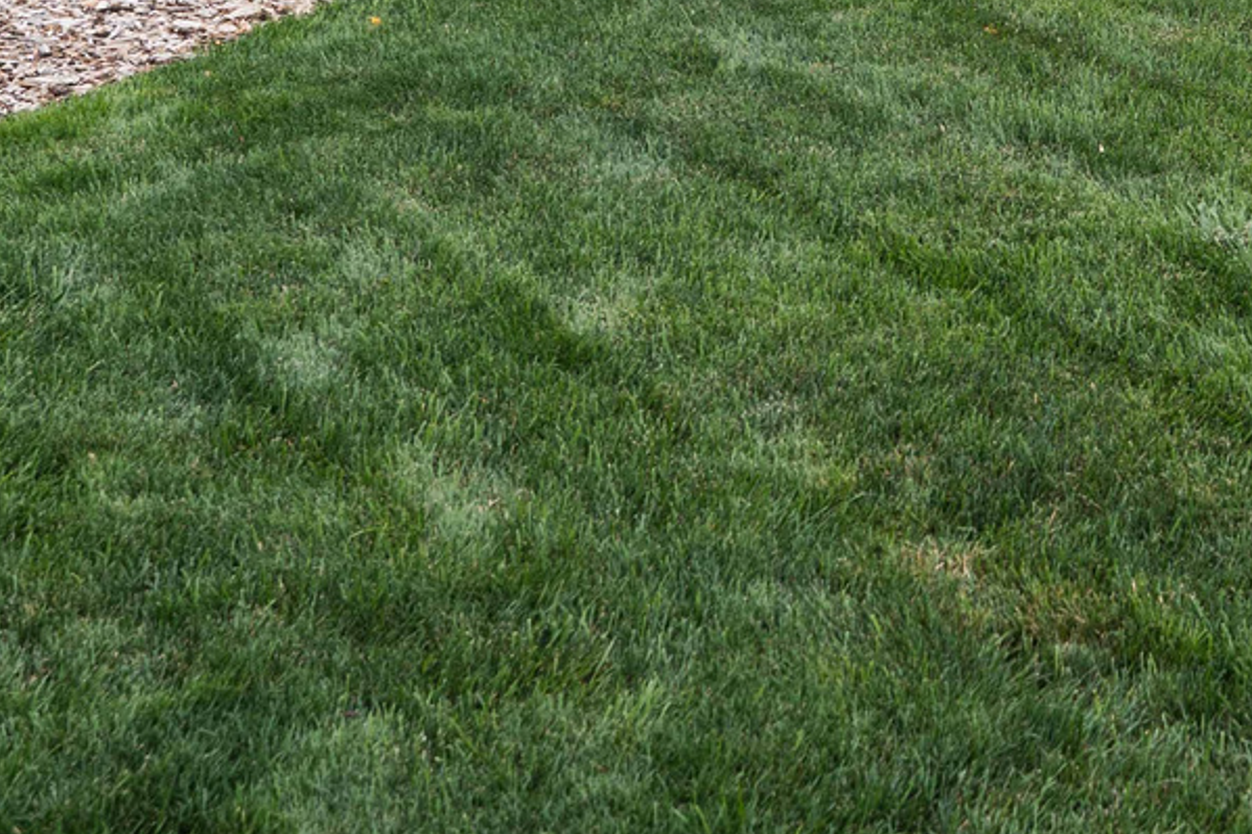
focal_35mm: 92
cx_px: 1097
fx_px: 3198
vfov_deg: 13.9
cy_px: -423
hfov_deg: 21.7
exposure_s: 1/80
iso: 100
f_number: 5.6
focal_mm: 26.9
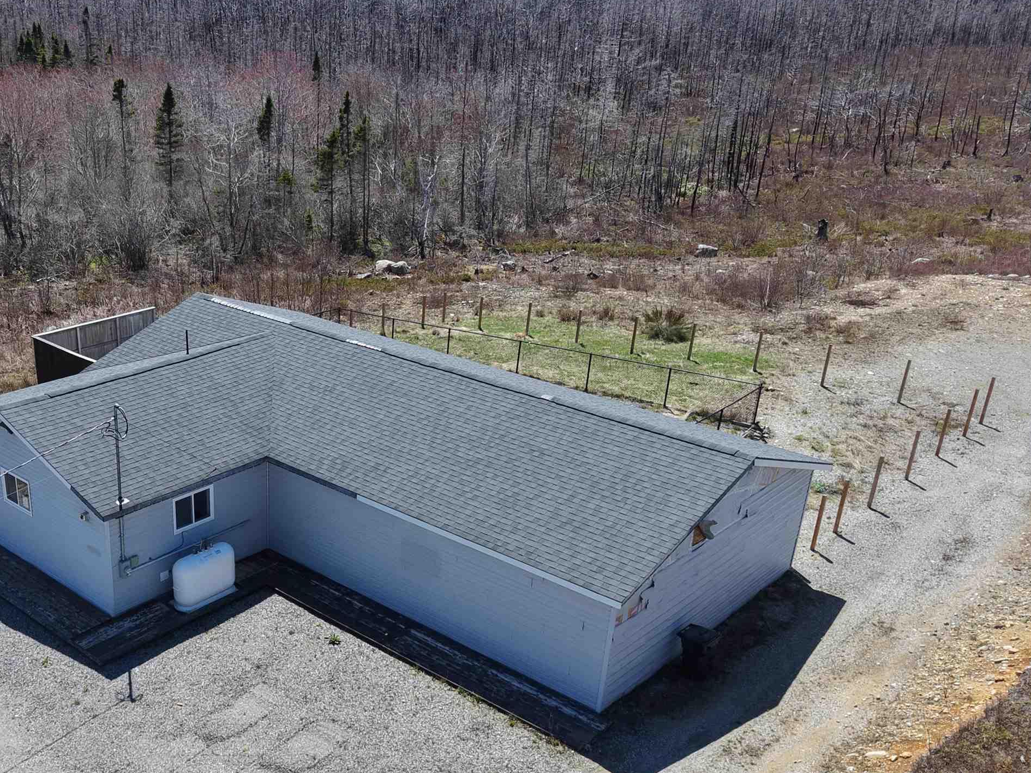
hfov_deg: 46.1
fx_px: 1162
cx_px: 253
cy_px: 500
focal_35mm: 39
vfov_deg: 36.5
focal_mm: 8.67
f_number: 1.8
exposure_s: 1/4000
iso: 220
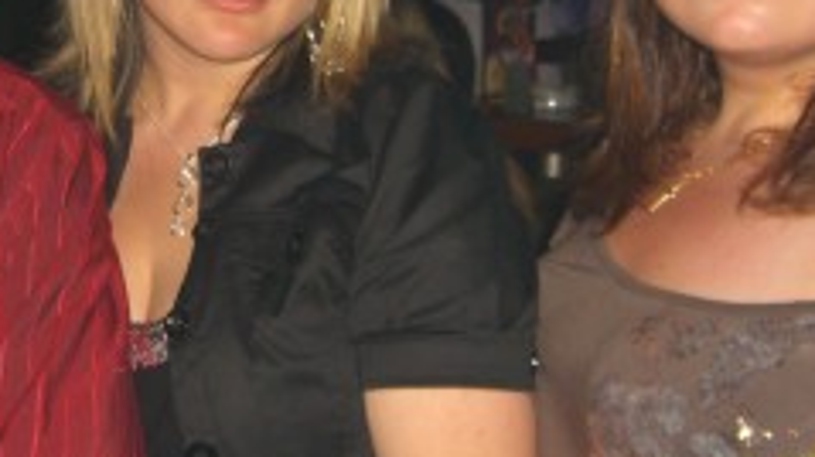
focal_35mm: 104
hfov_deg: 20.5
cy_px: 102
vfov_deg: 11.6
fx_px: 2246
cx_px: 263
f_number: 2.8
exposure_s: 1/60
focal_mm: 7.9
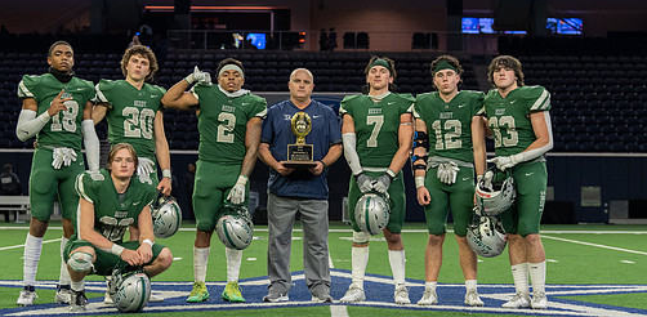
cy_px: 175
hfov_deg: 23.3
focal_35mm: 94
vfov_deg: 11.6
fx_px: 1565
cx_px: 298
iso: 2500
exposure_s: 1/320
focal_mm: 70
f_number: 3.5
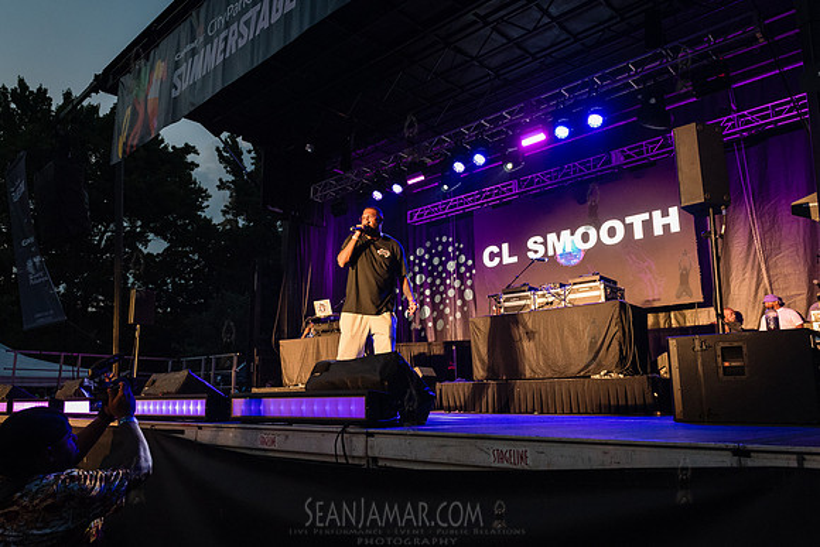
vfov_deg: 49.4
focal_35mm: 26
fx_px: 595
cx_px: 390
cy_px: 275
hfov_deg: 69.1
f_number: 4
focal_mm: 24
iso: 5000
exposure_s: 1/400
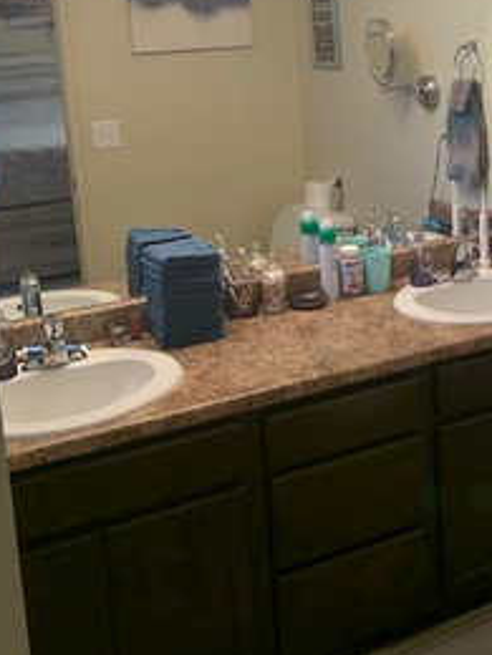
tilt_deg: -8.8
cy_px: 164
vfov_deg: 38.6
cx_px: 384
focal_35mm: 48
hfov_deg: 29.7
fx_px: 910
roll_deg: +2.0
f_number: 1.8
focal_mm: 4.25
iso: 64
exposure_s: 1/60
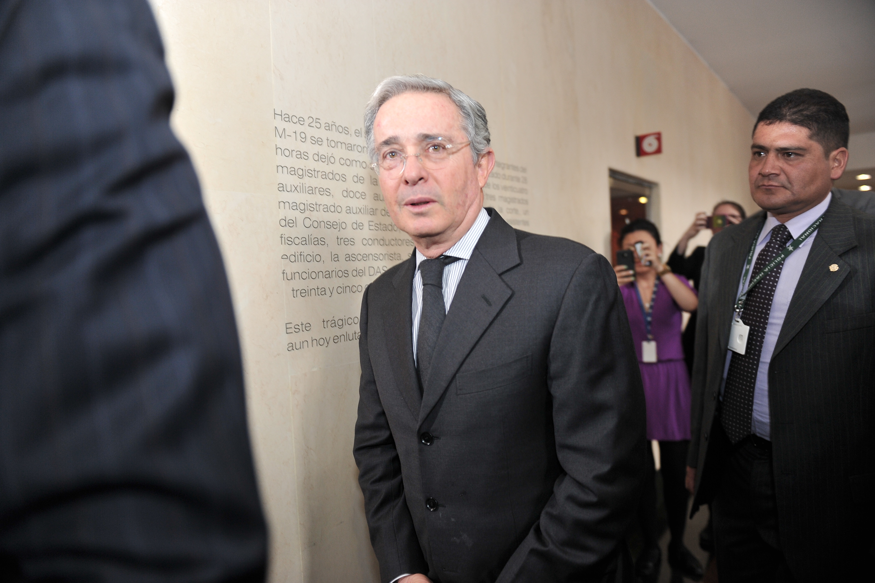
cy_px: 292
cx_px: 438
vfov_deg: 53.1
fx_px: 583
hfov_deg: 73.8
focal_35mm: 24
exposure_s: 1/200
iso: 1000
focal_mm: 24
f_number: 2.8
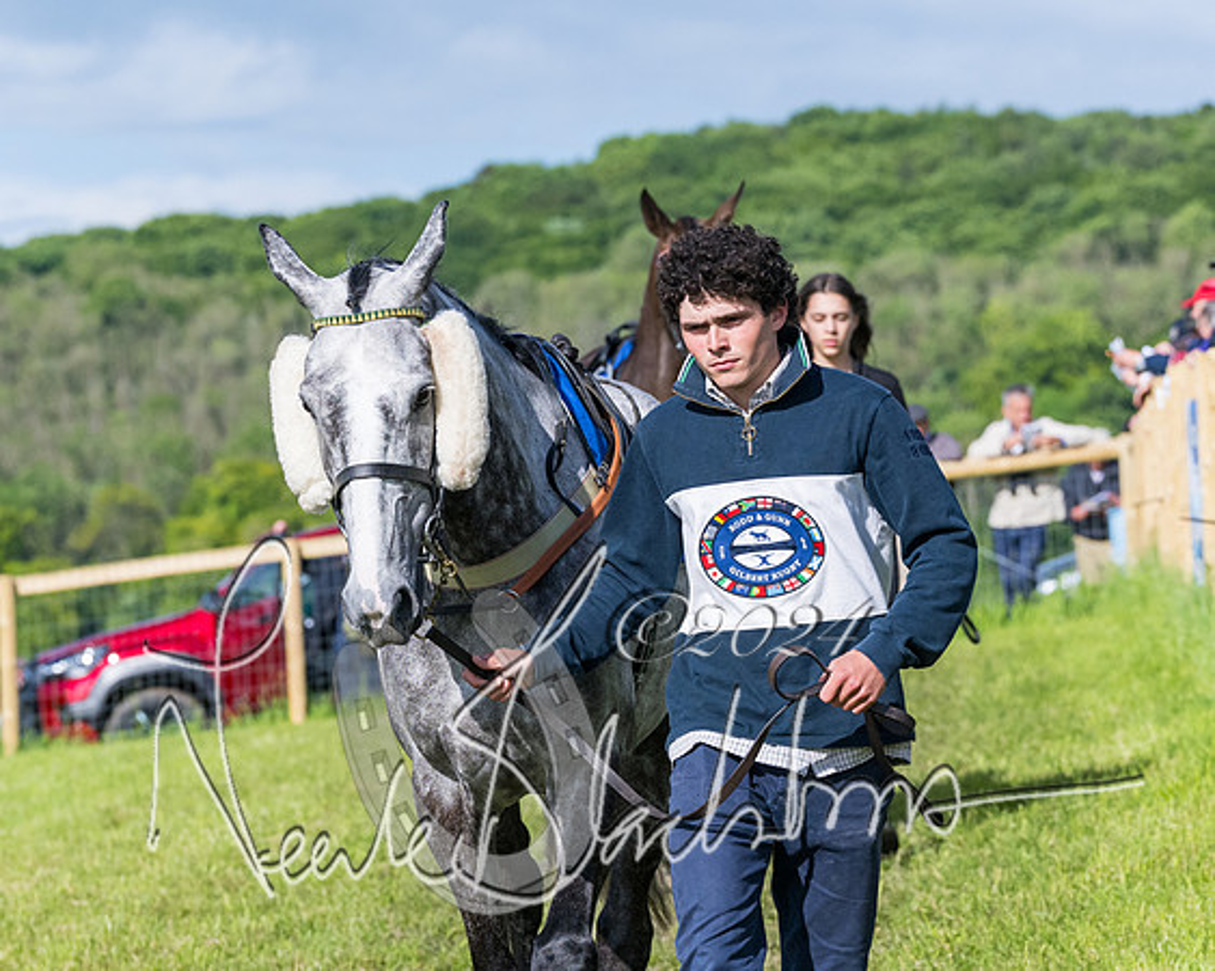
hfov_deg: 9.0
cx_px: 491
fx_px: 7746
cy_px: 385
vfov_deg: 7.2
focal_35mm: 215
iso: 400
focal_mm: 105
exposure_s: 1/4000
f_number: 5
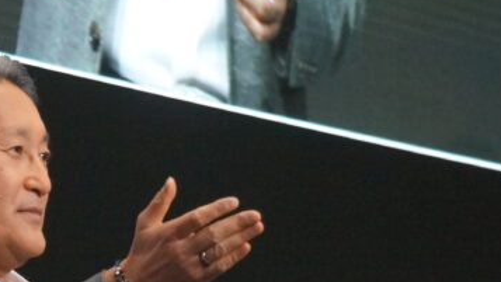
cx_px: -17
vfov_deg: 2.3
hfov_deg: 4.0
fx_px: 7115
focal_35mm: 536
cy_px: 457
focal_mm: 119
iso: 2500
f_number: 5.6
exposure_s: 1/200
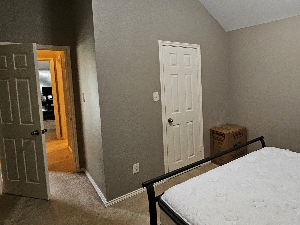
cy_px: 89
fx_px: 191
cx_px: 227
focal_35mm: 22
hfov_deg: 70.9
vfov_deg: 60.6
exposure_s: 1/30
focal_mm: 1.7
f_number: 2.2
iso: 320
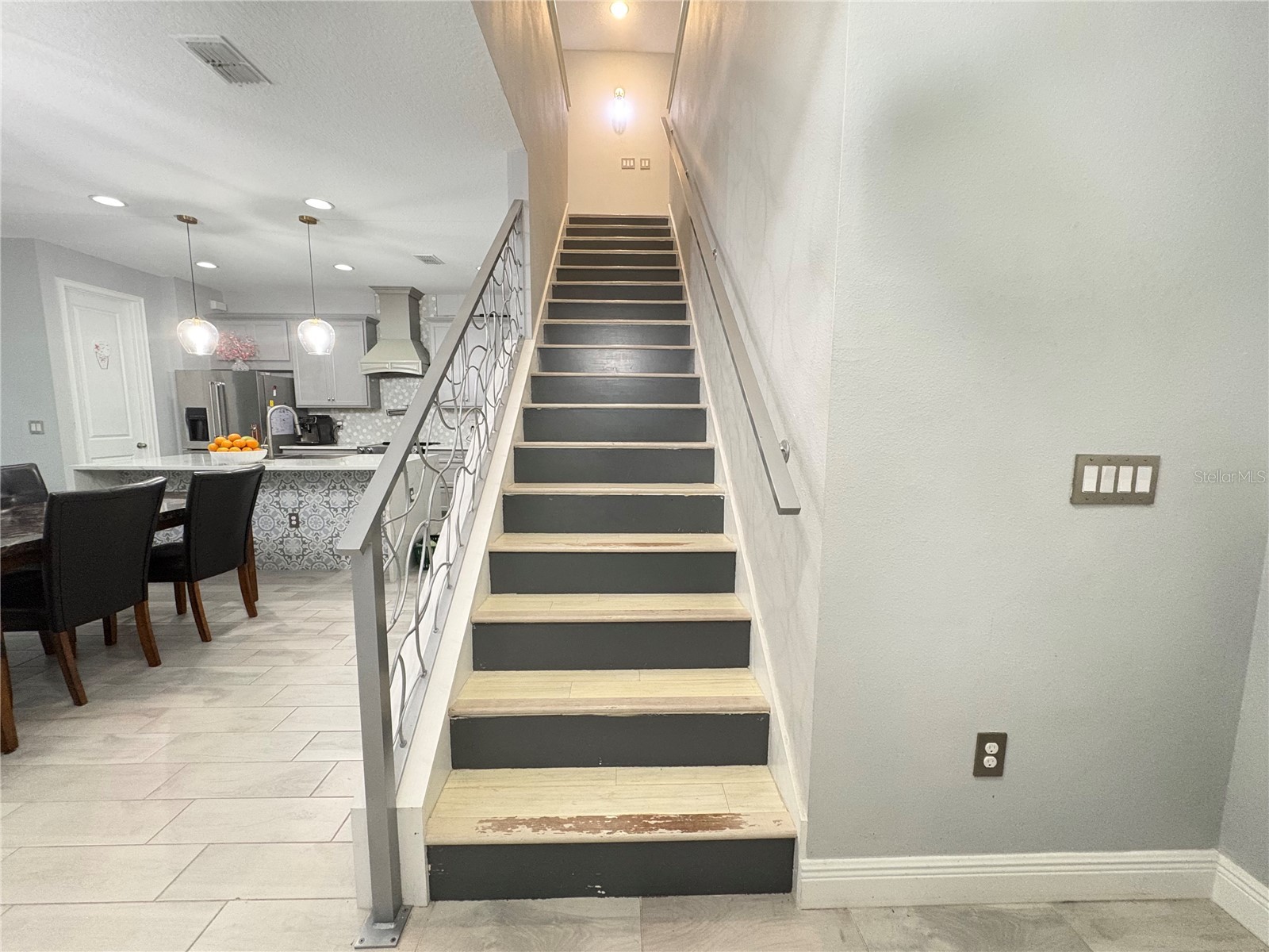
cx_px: 634
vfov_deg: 85.7
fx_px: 513
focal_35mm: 14
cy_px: 476
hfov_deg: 102.1
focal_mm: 2.22
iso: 640
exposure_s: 1/60
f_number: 2.2
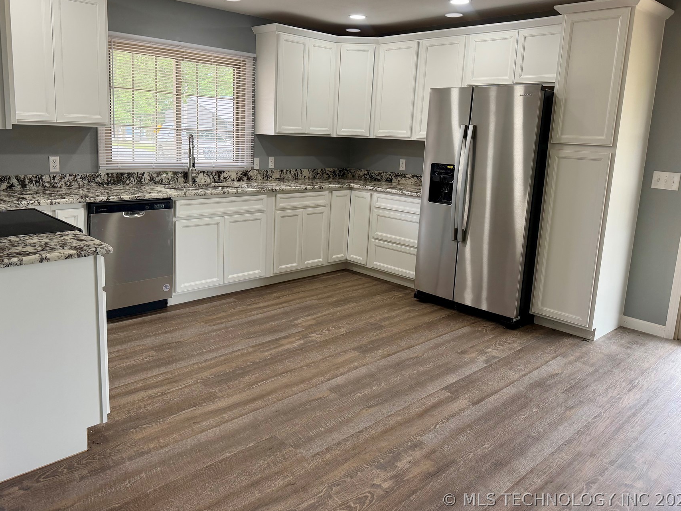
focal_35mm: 27
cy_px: 226
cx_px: 317
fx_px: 531
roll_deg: -1.3
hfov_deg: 65.3
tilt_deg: -10.5
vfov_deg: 51.2
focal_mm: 6.76
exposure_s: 1/211
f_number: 1.78
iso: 125
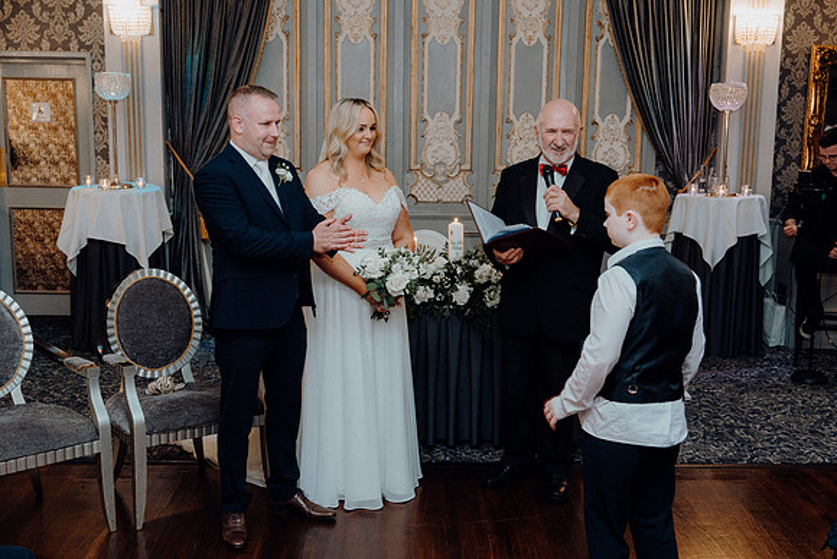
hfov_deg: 46.4
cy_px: 280
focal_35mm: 42
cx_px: 418
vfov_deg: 31.9
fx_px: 977
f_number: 3.5
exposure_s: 1/160
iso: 2500
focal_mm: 42
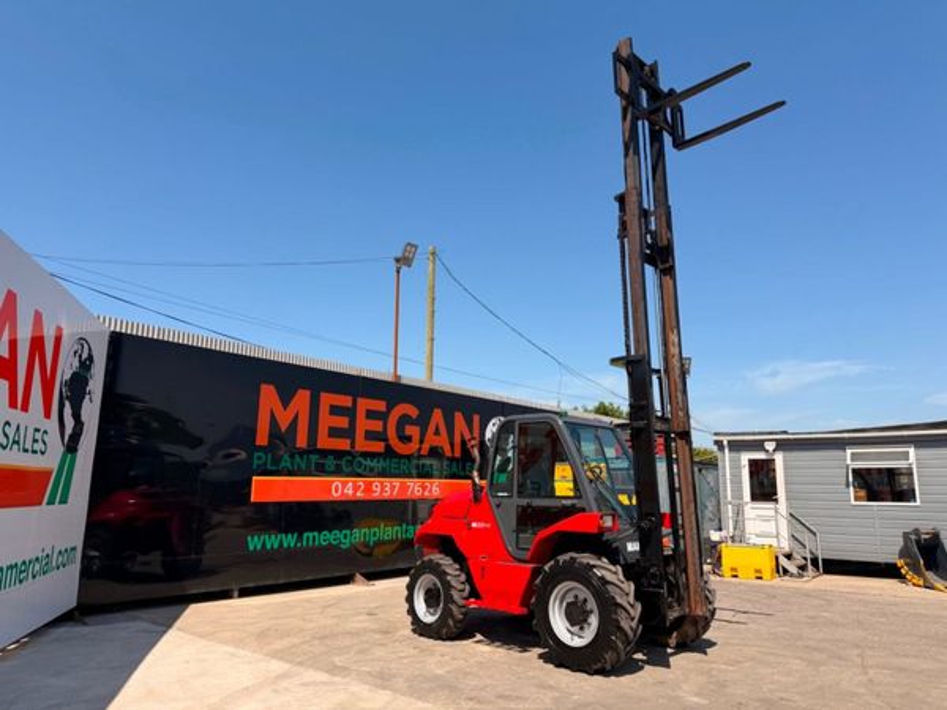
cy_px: 355
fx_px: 657
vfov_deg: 56.8
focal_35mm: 24
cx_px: 474
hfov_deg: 71.6
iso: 80
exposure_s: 1/4975
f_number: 1.78
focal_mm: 6.76
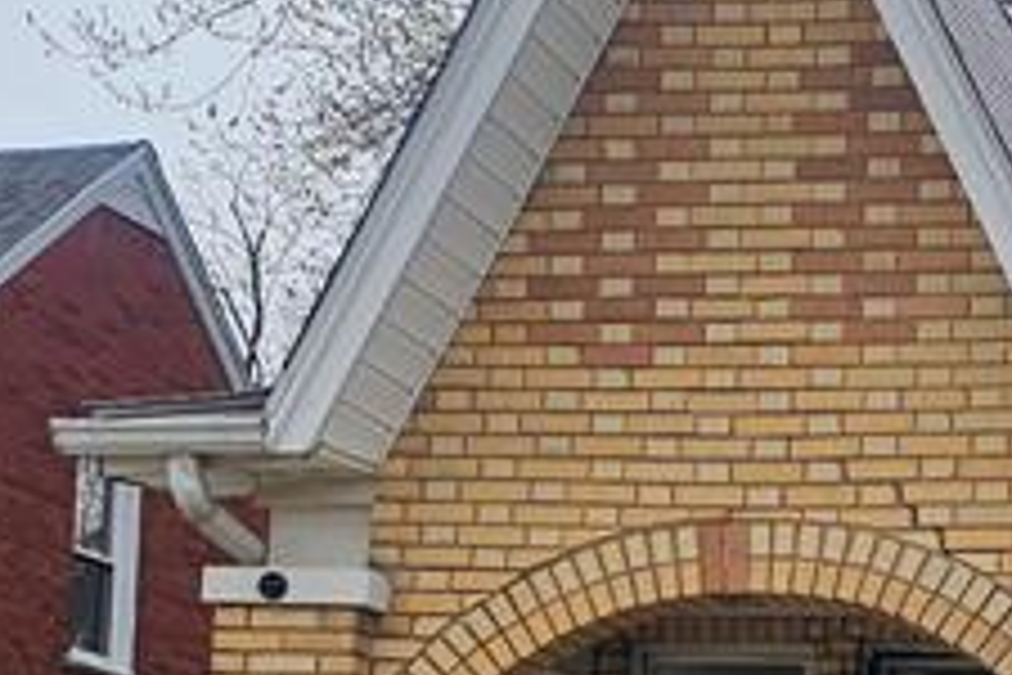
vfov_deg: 12.3
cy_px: 760
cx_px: 1340
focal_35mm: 109
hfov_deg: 17.5
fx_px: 3064
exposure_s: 1/1189
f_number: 1.7
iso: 10
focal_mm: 6.3
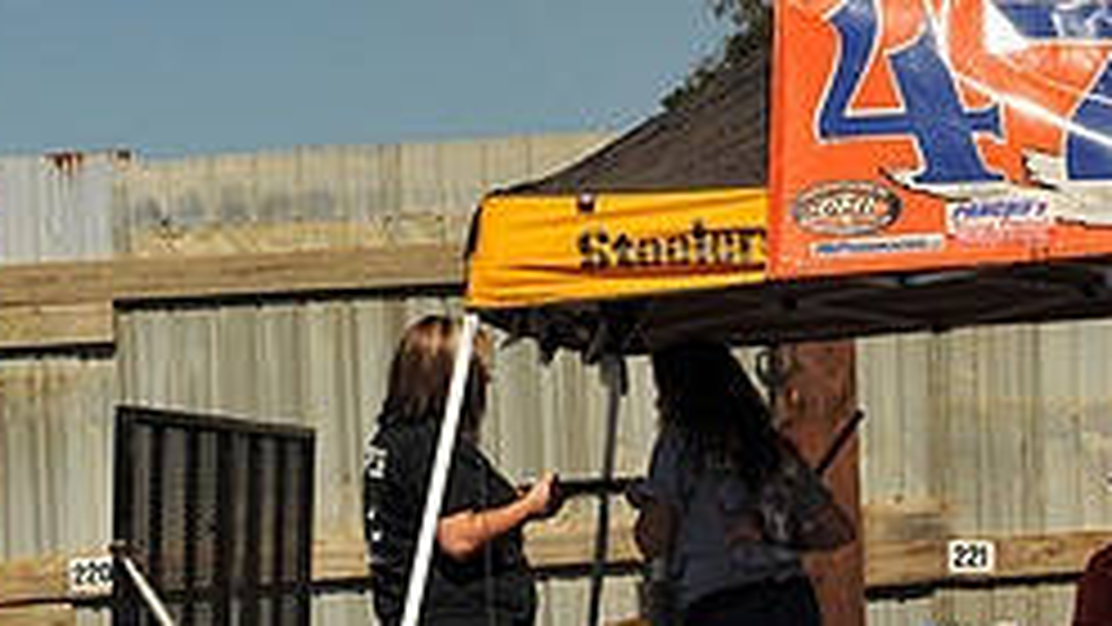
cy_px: 545
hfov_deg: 17.0
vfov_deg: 9.8
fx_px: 3627
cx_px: 1166
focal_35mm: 123
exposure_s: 1/2000
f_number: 10
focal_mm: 50
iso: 500
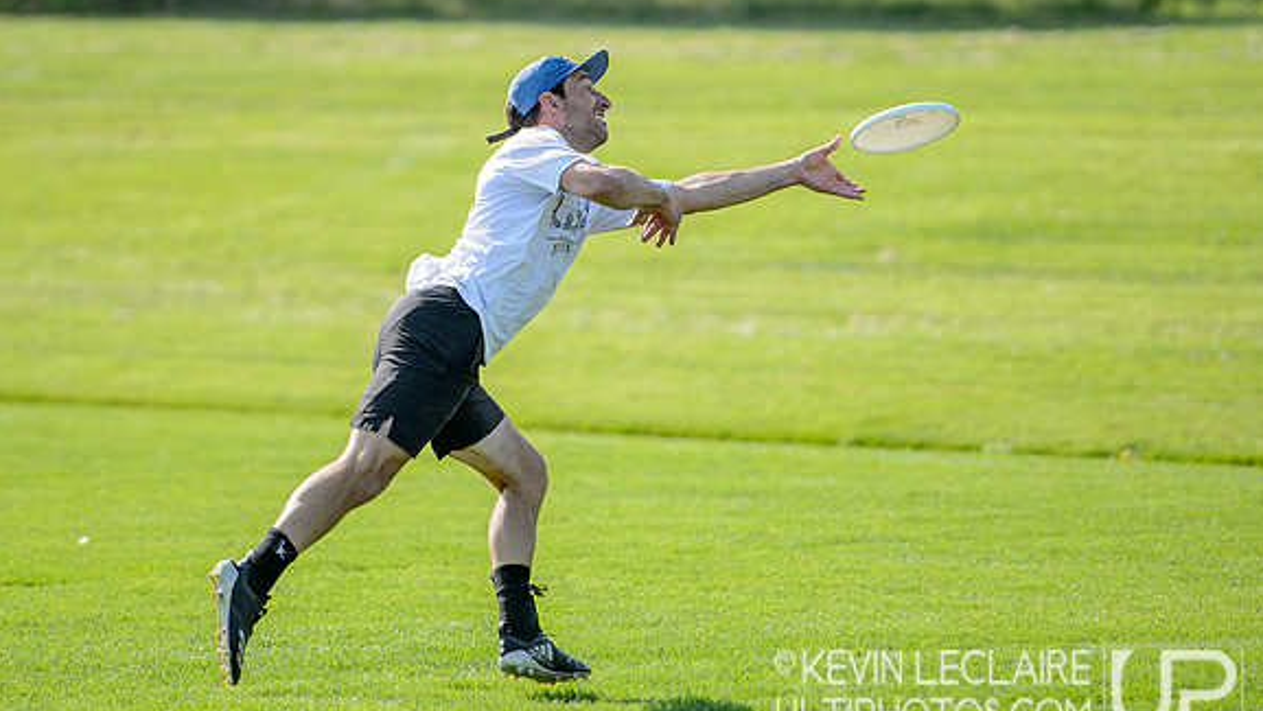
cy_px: 257
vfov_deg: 4.2
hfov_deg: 7.5
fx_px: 9648
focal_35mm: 288
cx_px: 547
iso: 200
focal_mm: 200
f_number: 2.8
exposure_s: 1/2500
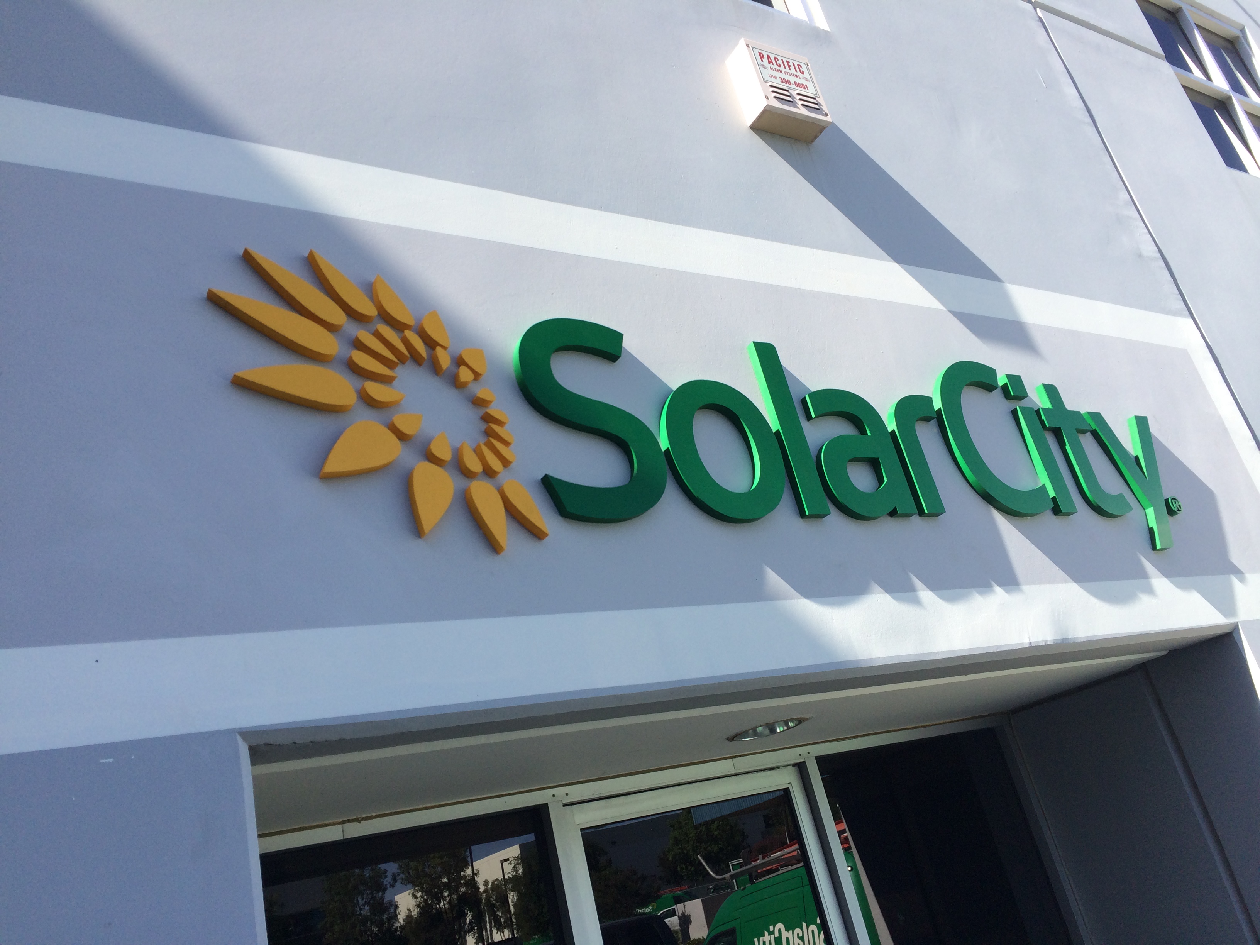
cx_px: 630
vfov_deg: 46.8
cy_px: 472
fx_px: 1092
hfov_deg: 60.0
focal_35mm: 30
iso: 32
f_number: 2.2
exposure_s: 1/954
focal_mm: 4.12
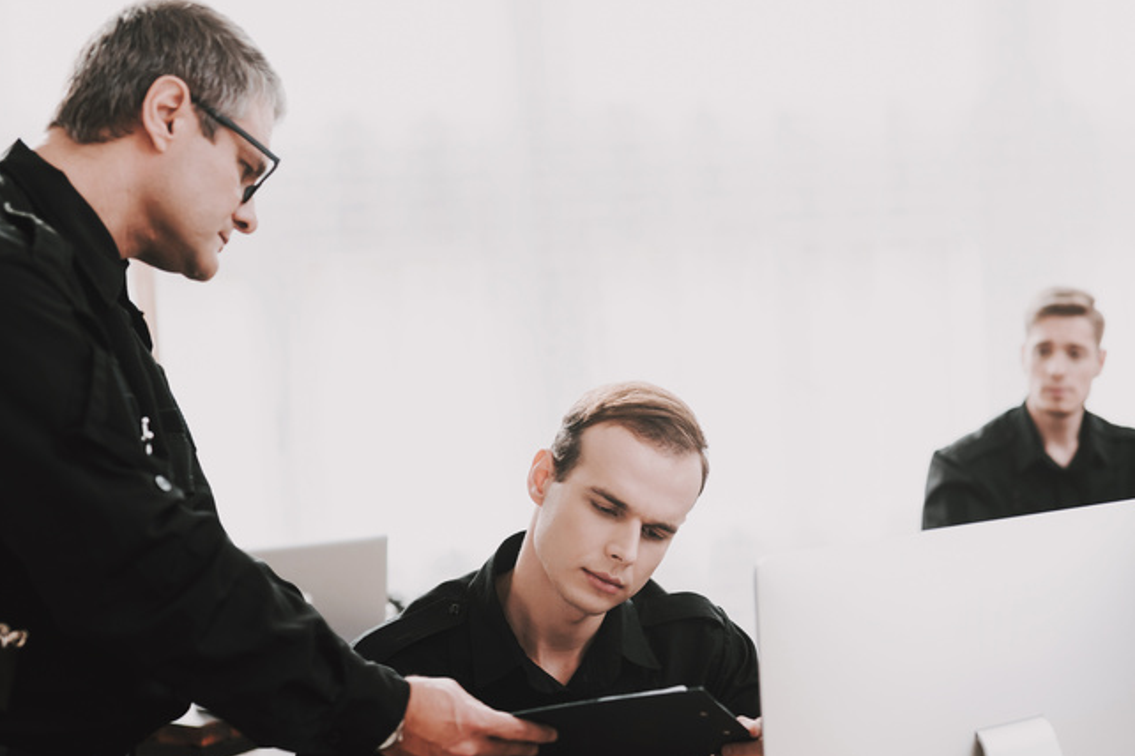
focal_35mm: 70
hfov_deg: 28.7
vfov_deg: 19.4
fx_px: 2207
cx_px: 727
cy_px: 519
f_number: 2.2
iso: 250
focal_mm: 50
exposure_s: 1/200
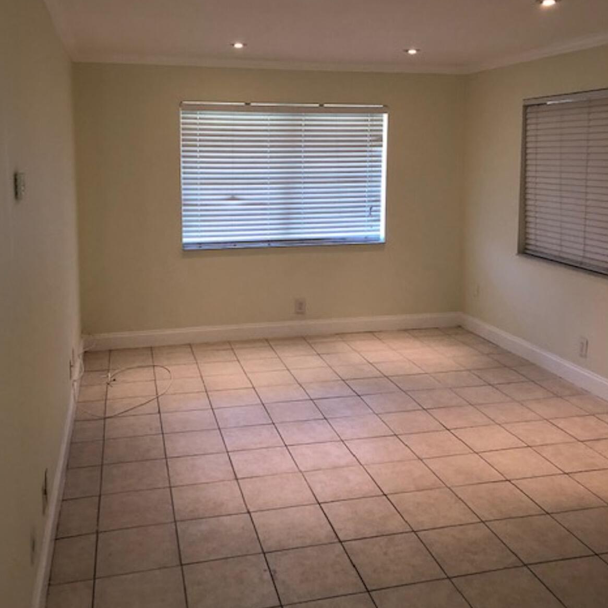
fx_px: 676
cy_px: 228
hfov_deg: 48.4
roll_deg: -0.2
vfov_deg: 48.0
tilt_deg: -6.8
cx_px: 301
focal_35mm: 34
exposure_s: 1/17
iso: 40
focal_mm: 4
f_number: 1.8
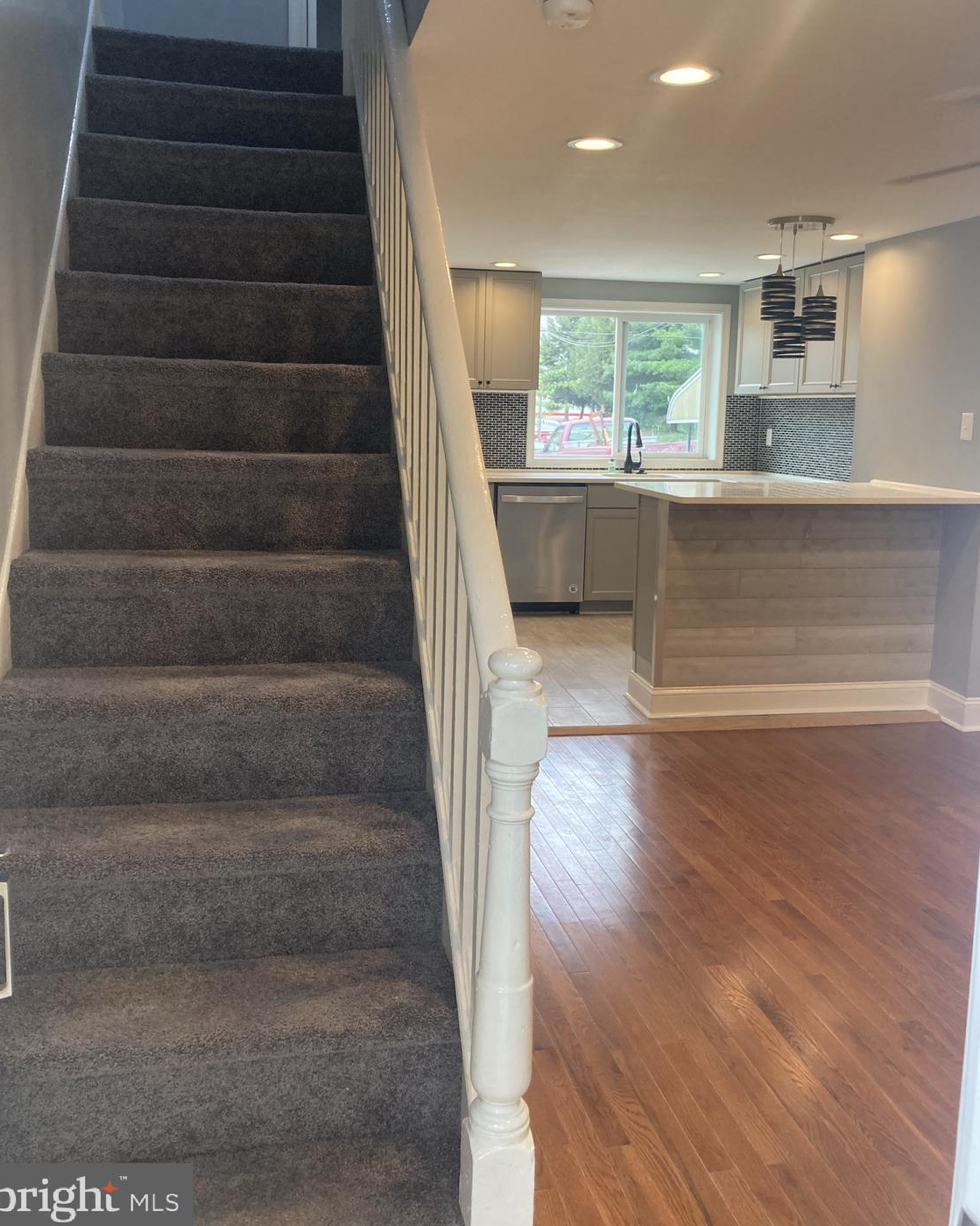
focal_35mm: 30
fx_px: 1088
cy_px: 562
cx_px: 479
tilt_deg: -6.2
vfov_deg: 58.7
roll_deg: -1.0
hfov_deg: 48.5
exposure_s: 1/120
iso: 80
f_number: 1.8
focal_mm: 3.99
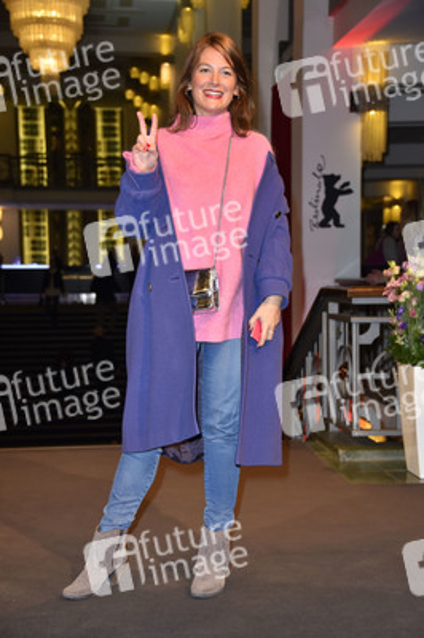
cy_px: 319
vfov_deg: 31.0
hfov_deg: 20.9
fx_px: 1150
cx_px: 212
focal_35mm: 65
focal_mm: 65
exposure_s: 1/200
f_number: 5
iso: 1250
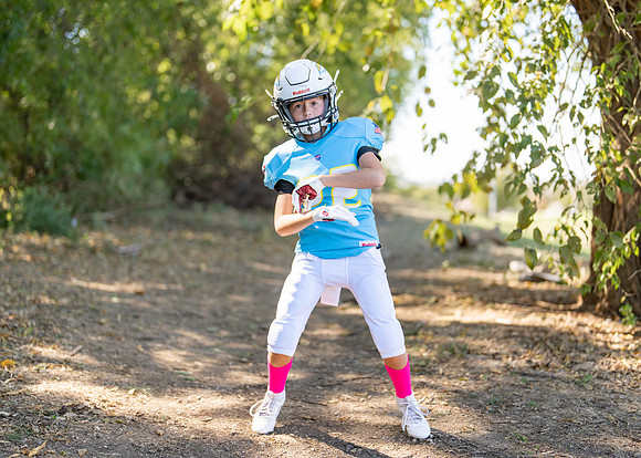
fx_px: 1034
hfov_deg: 34.4
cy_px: 229
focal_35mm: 57
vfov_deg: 25.0
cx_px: 335
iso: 100
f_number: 1.2
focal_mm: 50
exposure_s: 1/1600
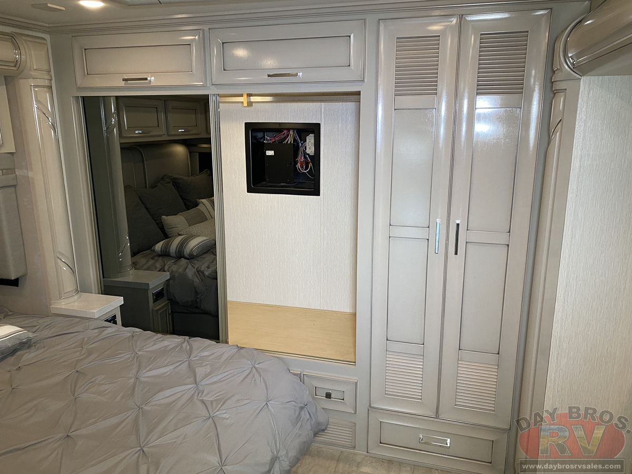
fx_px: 475
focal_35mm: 26
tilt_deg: -9.8
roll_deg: +0.2
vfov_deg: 53.1
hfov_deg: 67.3
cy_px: 237
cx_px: 316
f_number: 1.8
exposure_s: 1/60
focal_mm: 4.25
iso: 100
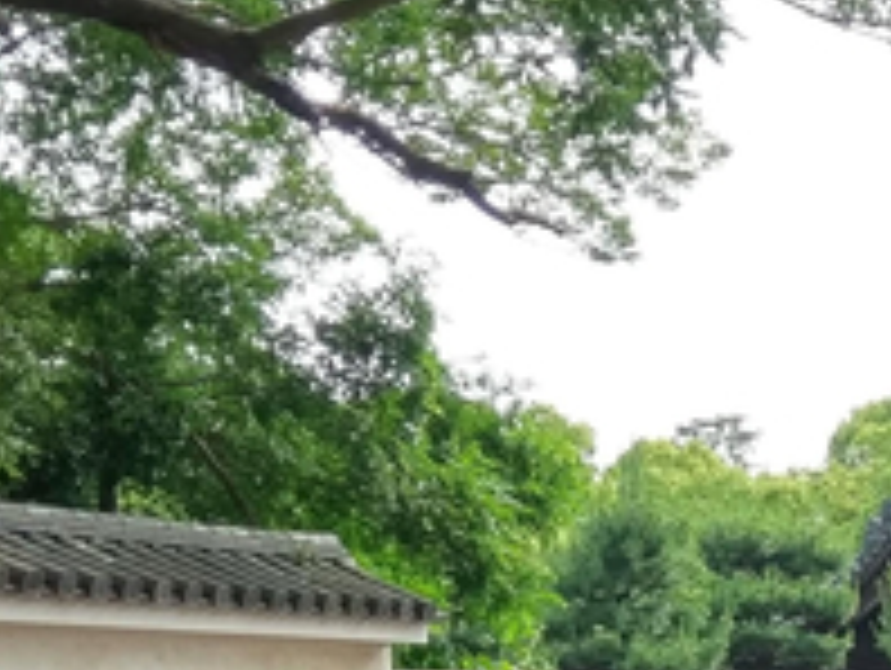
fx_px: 2706
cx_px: 1084
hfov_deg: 17.7
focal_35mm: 105
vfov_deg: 13.5
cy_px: 899
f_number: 1.8
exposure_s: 1/405
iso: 100
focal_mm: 4.58
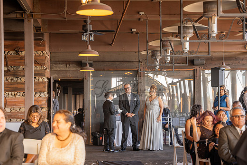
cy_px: 89
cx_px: 129
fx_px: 535
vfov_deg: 17.5
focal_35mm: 78
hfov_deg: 26.0
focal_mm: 70
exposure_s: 1/100
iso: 400
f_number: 3.5
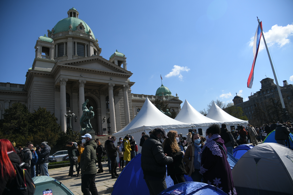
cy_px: 98
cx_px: 146
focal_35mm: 24
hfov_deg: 73.7
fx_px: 195
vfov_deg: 53.1
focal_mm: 24
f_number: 4
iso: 100
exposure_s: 1/1600
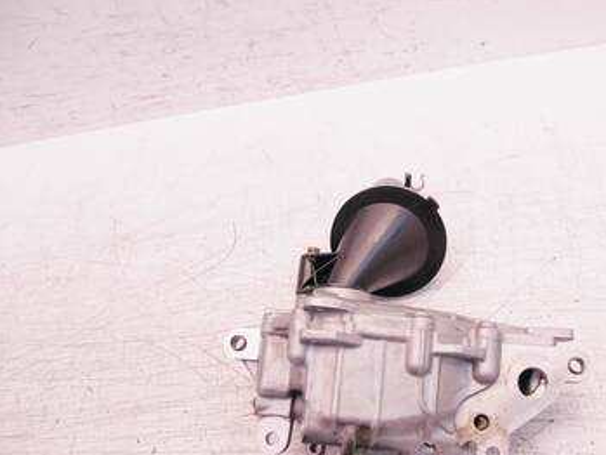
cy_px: 267
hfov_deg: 54.0
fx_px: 578
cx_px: 415
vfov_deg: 42.8
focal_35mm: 33
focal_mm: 12
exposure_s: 1/100
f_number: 3.5
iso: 200
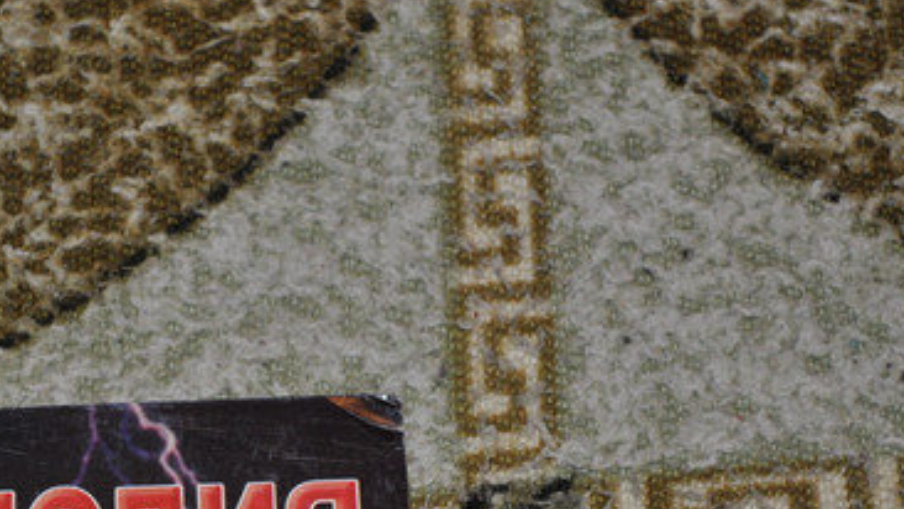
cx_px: 363
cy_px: 471
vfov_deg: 8.0
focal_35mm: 151
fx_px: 3618
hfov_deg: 14.2
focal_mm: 55
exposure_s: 1/60
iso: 720
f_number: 5.6
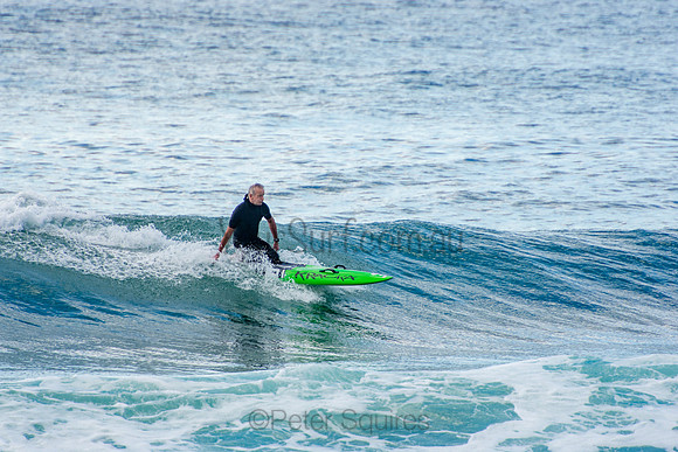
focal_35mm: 600
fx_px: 11302
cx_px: 339
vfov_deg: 2.3
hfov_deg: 3.4
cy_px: 226
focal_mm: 400
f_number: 5.6
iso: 180
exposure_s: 1/640
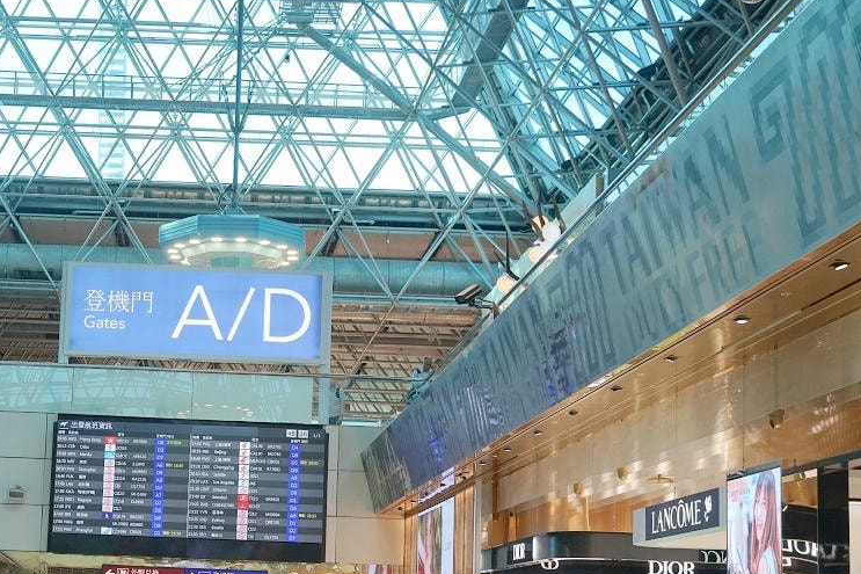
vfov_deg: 21.4
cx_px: 205
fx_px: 1506
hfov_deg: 31.3
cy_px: 438
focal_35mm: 63
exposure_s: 1/160
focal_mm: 39
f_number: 4
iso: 1000
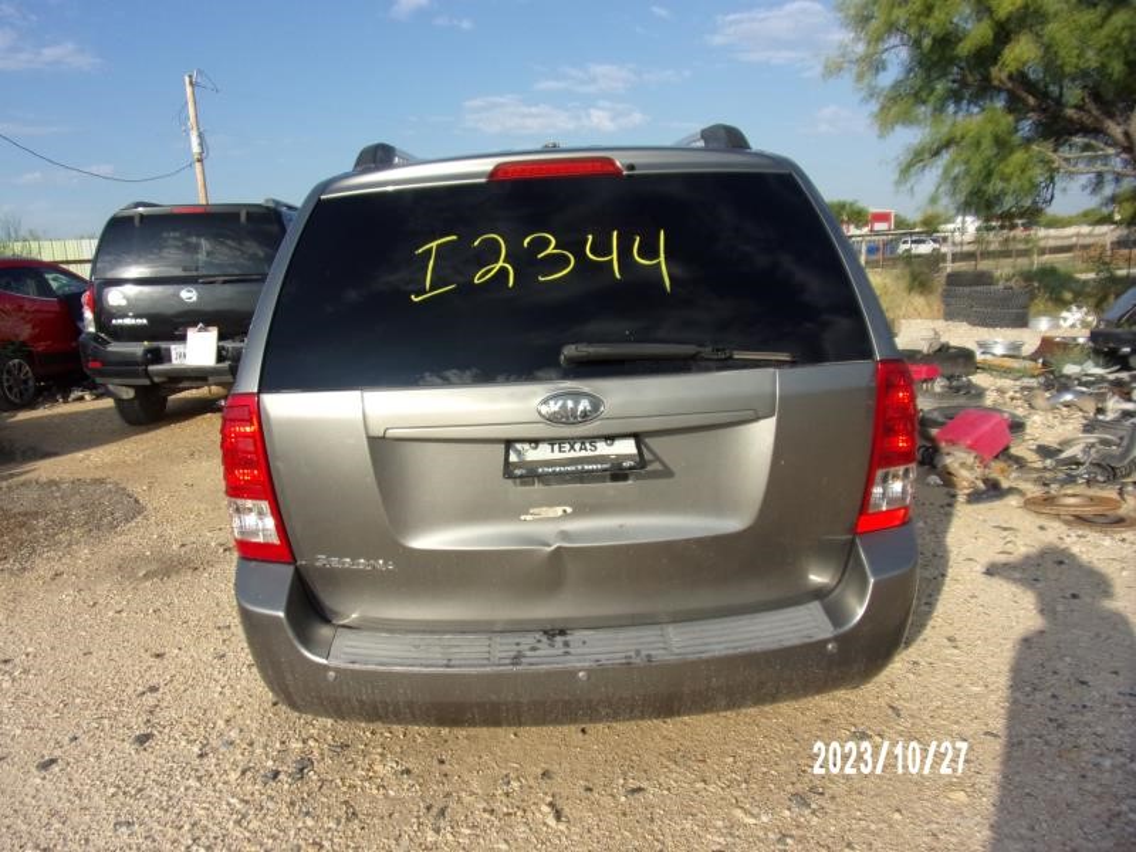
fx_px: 788
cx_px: 568
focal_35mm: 24
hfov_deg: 71.6
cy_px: 426
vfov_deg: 56.8
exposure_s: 1/1100
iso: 80
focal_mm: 4.3
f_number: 3.3
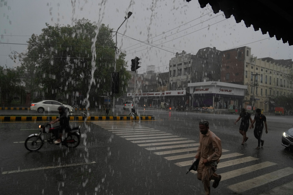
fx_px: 195
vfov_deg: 53.1
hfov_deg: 73.7
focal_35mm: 24
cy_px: 98
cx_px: 146
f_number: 5.6
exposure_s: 1/200
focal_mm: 24
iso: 1000
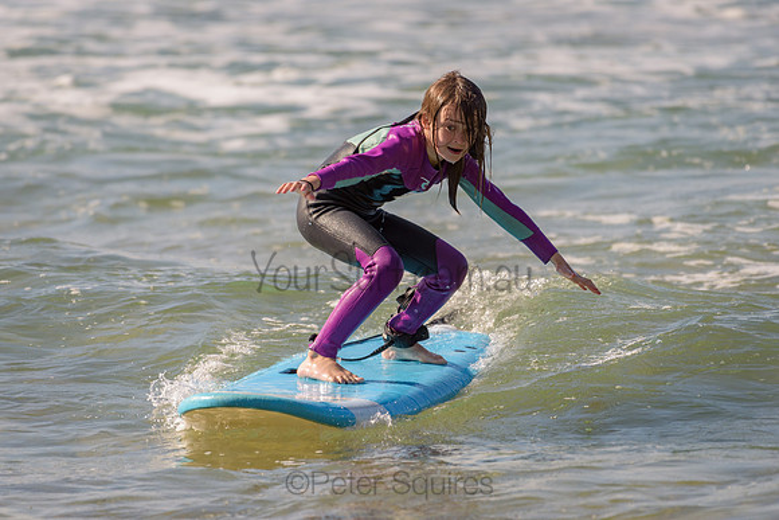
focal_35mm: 547
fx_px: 11842
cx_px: 353
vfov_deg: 2.5
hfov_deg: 3.8
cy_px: 248
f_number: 5.6
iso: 200
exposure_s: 1/2000
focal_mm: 500
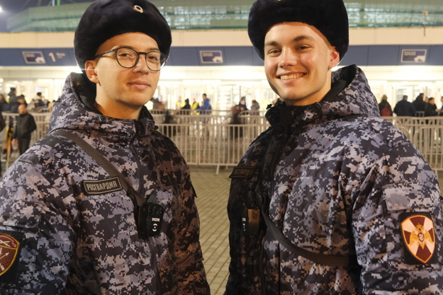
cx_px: 215
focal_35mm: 36
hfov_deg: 53.1
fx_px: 443
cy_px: 132
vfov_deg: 36.9
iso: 1600
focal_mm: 20.2
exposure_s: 1/4.5
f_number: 4
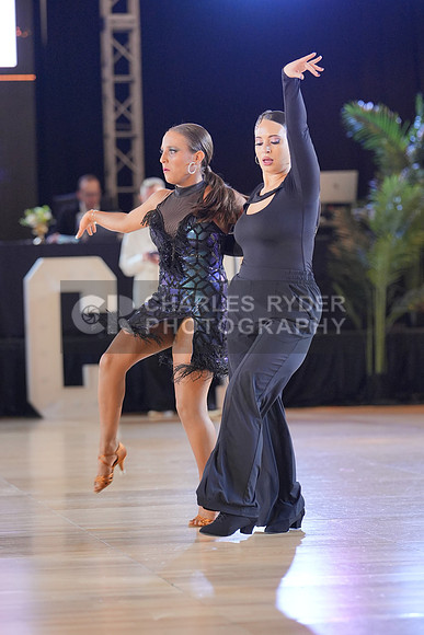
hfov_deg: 9.9
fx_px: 2436
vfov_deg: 14.9
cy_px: 318
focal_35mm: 138
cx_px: 212
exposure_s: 1/500
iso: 1600
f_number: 2
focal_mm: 92
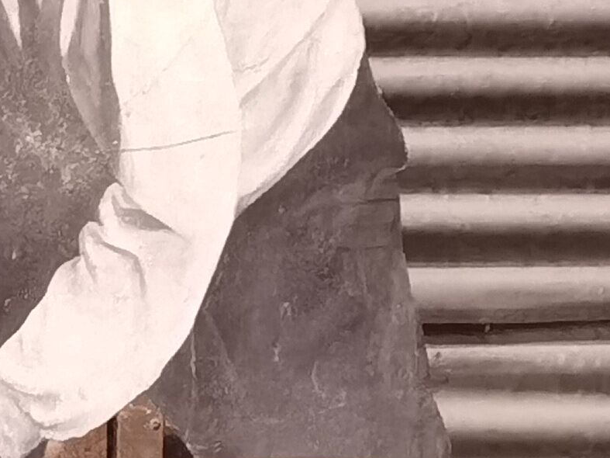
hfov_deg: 9.8
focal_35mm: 177
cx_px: -849
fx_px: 3119
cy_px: 701
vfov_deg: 8.2
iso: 1600
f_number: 1.9
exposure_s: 1/16.7
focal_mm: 6.71
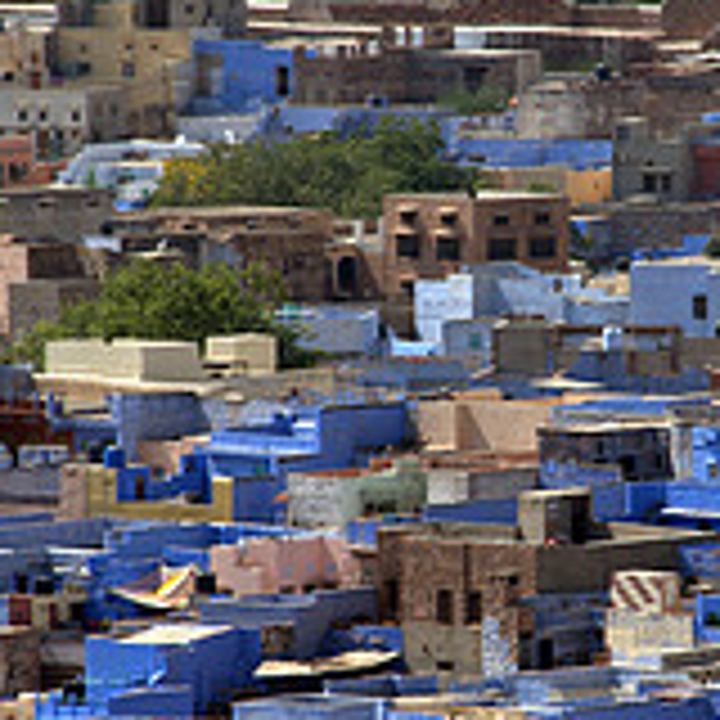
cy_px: 410
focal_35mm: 718
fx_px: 16896
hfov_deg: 2.4
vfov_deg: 2.4
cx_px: 576
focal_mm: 200
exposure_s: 1/250
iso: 100
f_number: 8
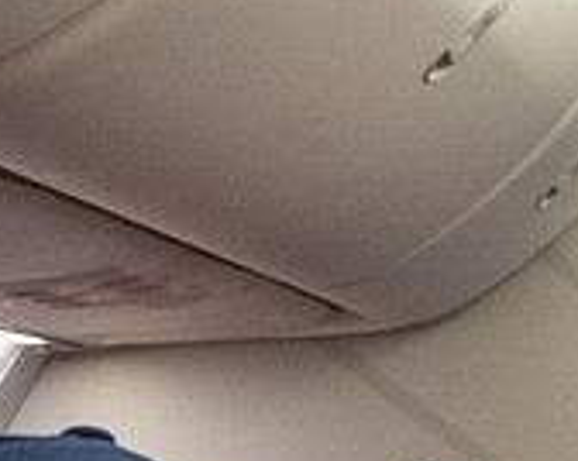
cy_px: 509
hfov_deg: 14.8
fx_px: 2050
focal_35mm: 120
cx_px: 888
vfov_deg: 12.6
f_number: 11
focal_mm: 37
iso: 12800
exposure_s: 1/80
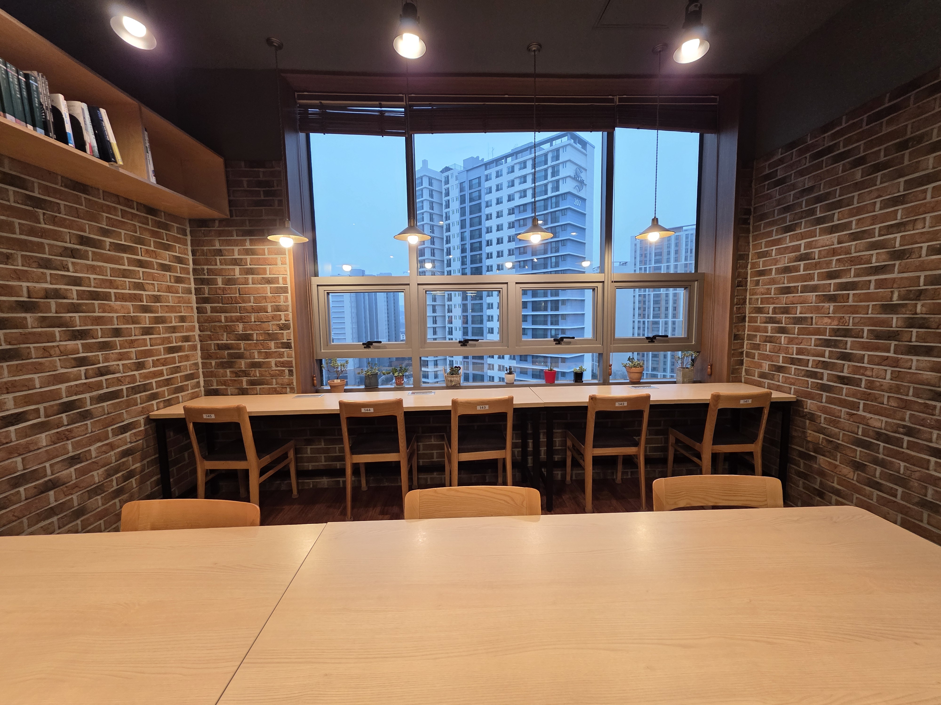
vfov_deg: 89.9
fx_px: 353
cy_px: 352
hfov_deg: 106.2
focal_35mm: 13
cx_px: 470
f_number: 1.9
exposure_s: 1/120
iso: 200
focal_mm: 2.2
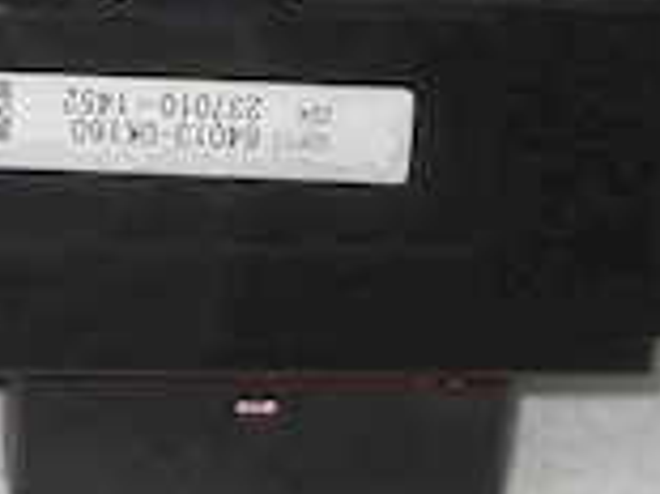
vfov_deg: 8.4
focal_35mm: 169
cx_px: -311
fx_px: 3220
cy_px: -451
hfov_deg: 11.3
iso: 80
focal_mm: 6.72
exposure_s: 1/30
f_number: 5.5
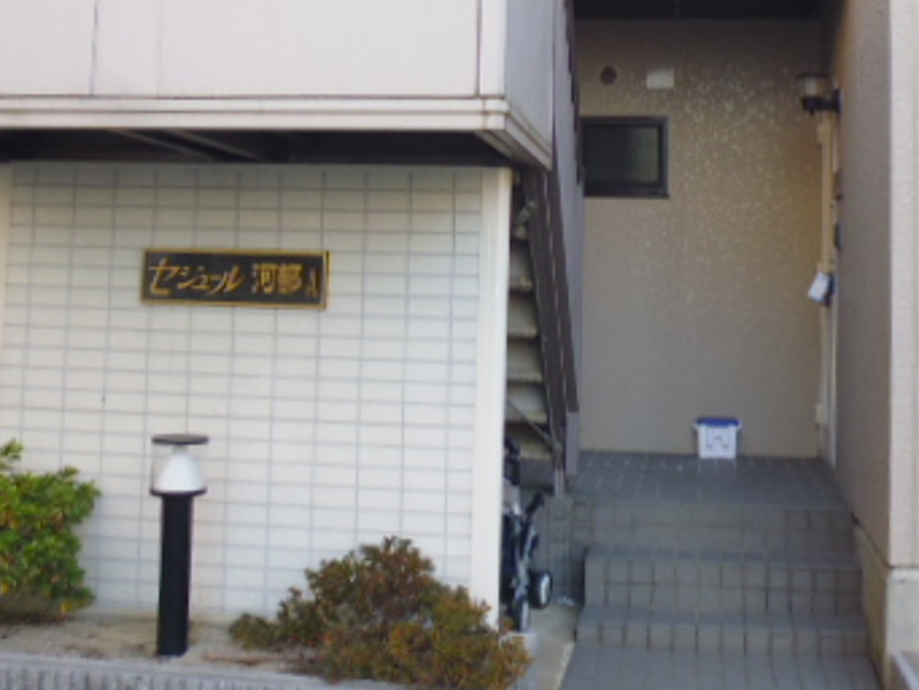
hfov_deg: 41.8
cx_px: 558
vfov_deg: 31.7
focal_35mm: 45
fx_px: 1195
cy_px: 183
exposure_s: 1/60
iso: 100
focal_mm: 4.3
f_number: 2.8
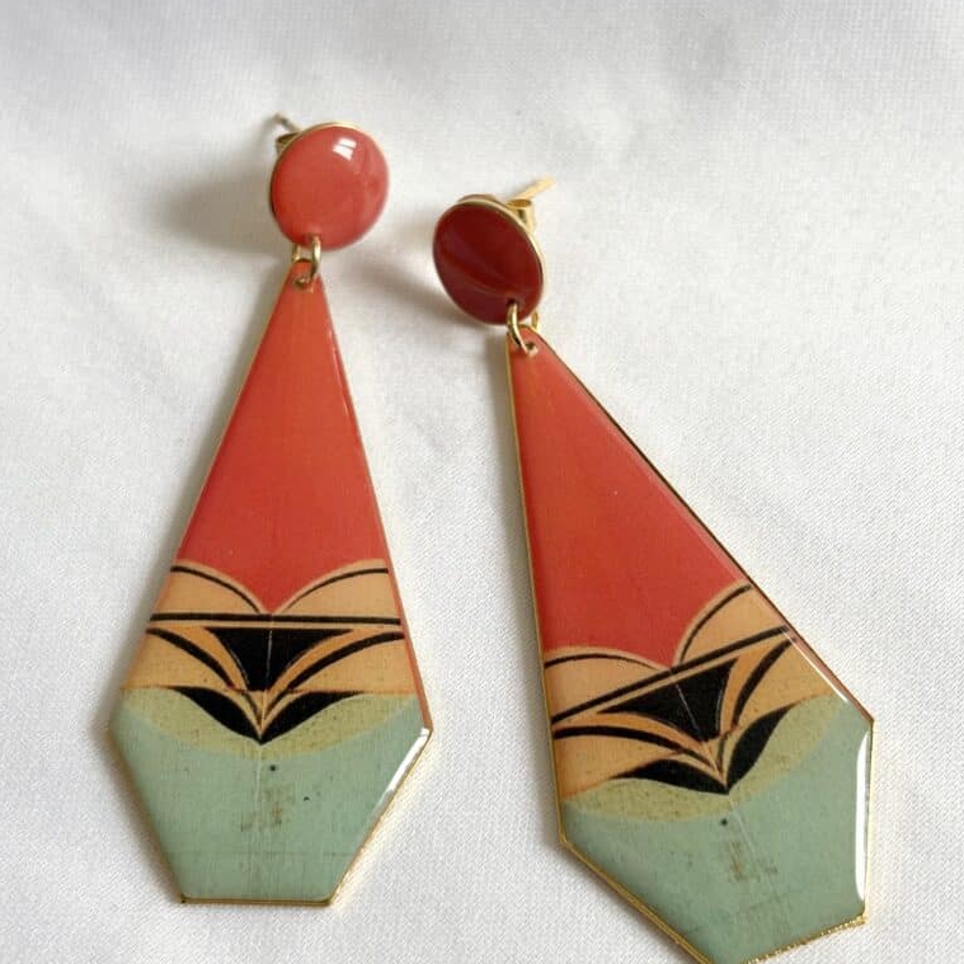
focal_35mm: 62
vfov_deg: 27.7
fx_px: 1953
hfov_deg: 27.7
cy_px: 497
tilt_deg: -64.8
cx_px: 485
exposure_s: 1/84
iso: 50
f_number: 1.6
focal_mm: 5.96
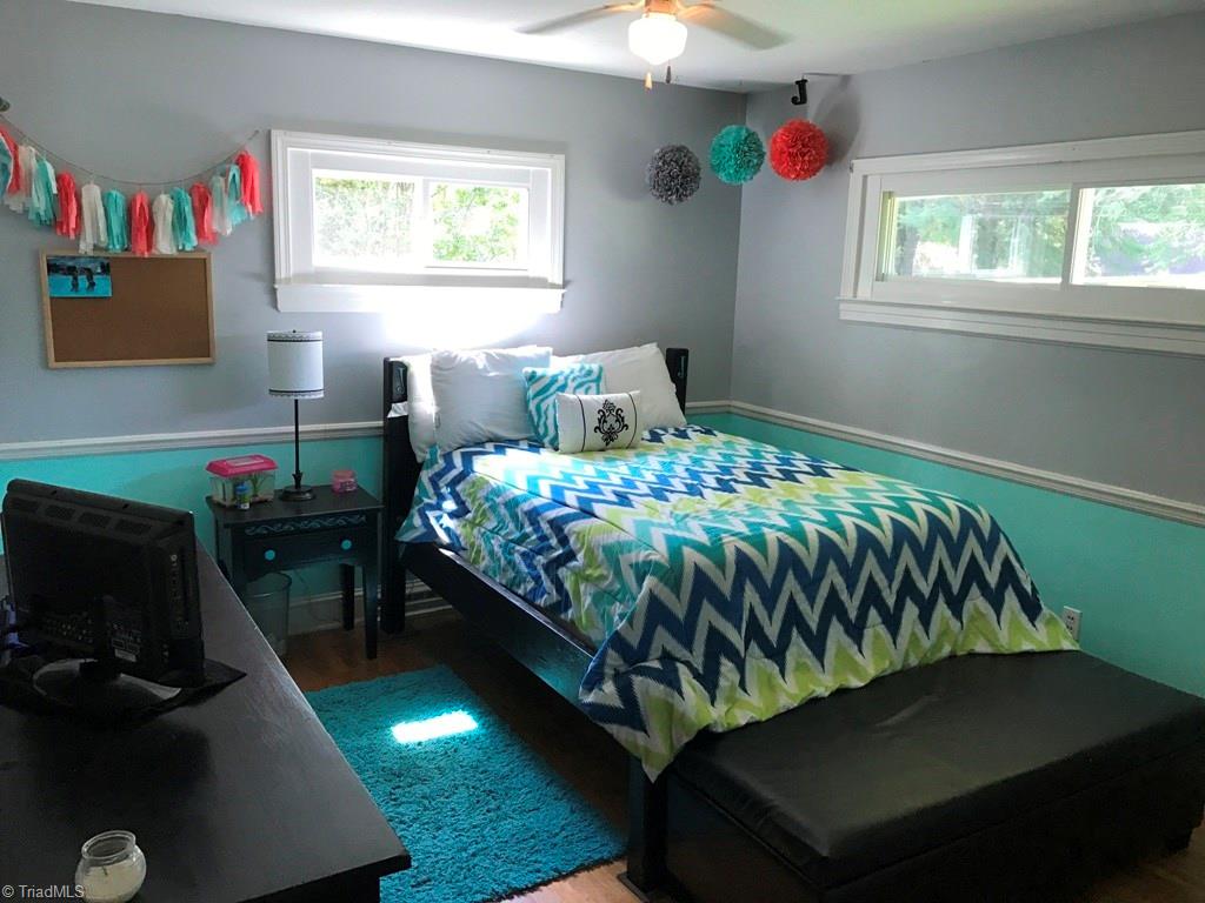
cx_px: 602
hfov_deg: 63.4
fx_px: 975
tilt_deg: -10.6
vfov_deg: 49.7
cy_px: 452
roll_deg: -1.5
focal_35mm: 28
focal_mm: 3.99
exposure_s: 1/30
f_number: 1.8
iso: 25
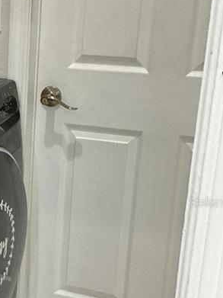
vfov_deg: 21.9
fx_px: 765
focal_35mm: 89
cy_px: 202
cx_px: -99
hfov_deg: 15.5
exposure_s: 1/60
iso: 250
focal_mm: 3
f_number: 1.8
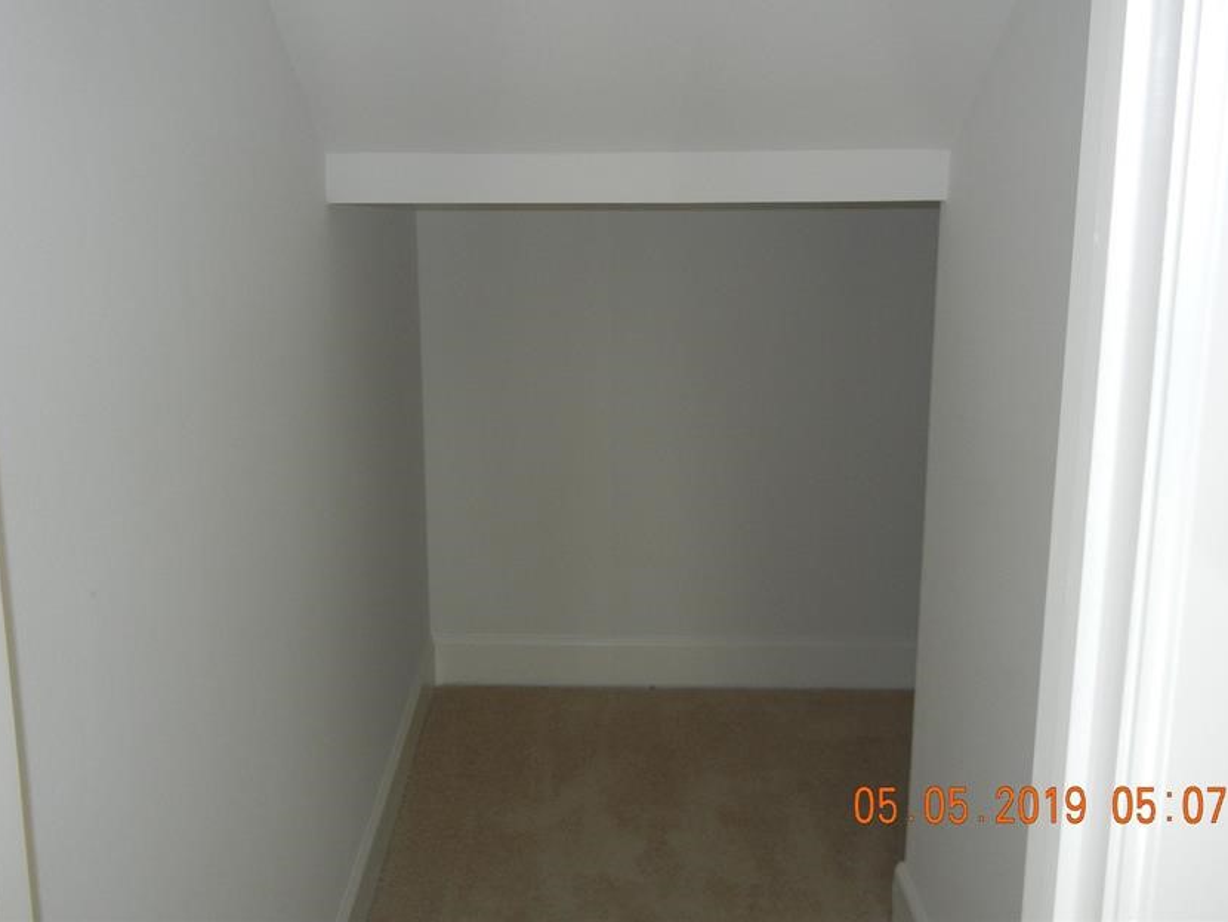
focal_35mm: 37
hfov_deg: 50.1
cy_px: 355
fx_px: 1313
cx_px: 561
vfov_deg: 38.5
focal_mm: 5.4
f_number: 3.5
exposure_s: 1/30
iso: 200
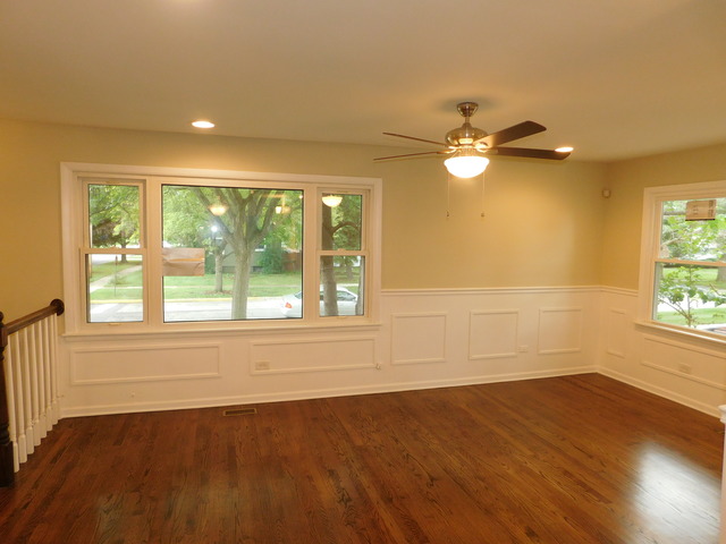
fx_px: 482
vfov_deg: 58.9
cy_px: 272
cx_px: 363
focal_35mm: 23
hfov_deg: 73.9
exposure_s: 1/30
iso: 220
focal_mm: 4
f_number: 3
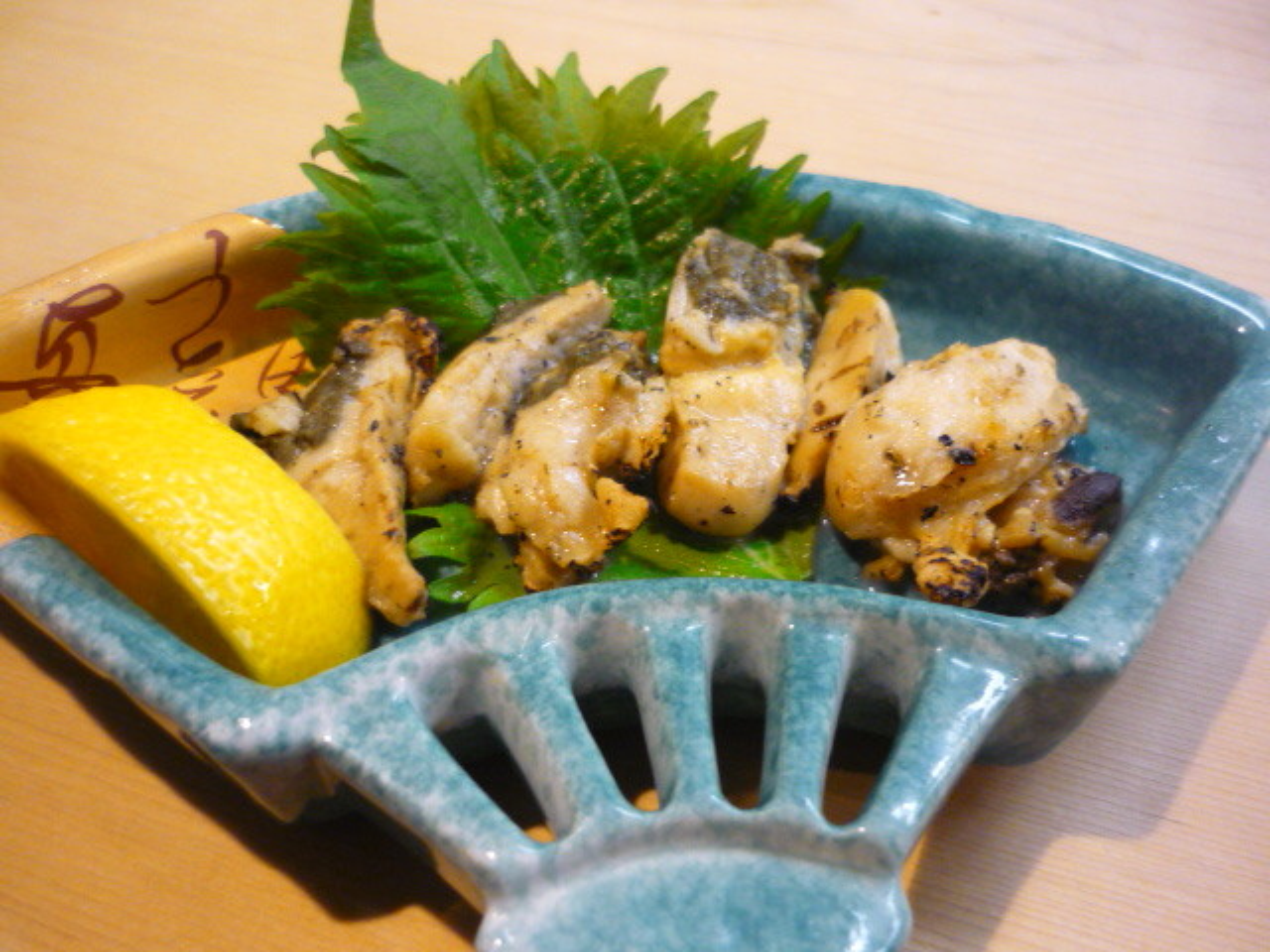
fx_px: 1211
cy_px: 476
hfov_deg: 55.4
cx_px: 635
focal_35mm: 33
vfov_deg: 42.9
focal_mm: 5.5
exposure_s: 1/25
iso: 400
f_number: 2.8
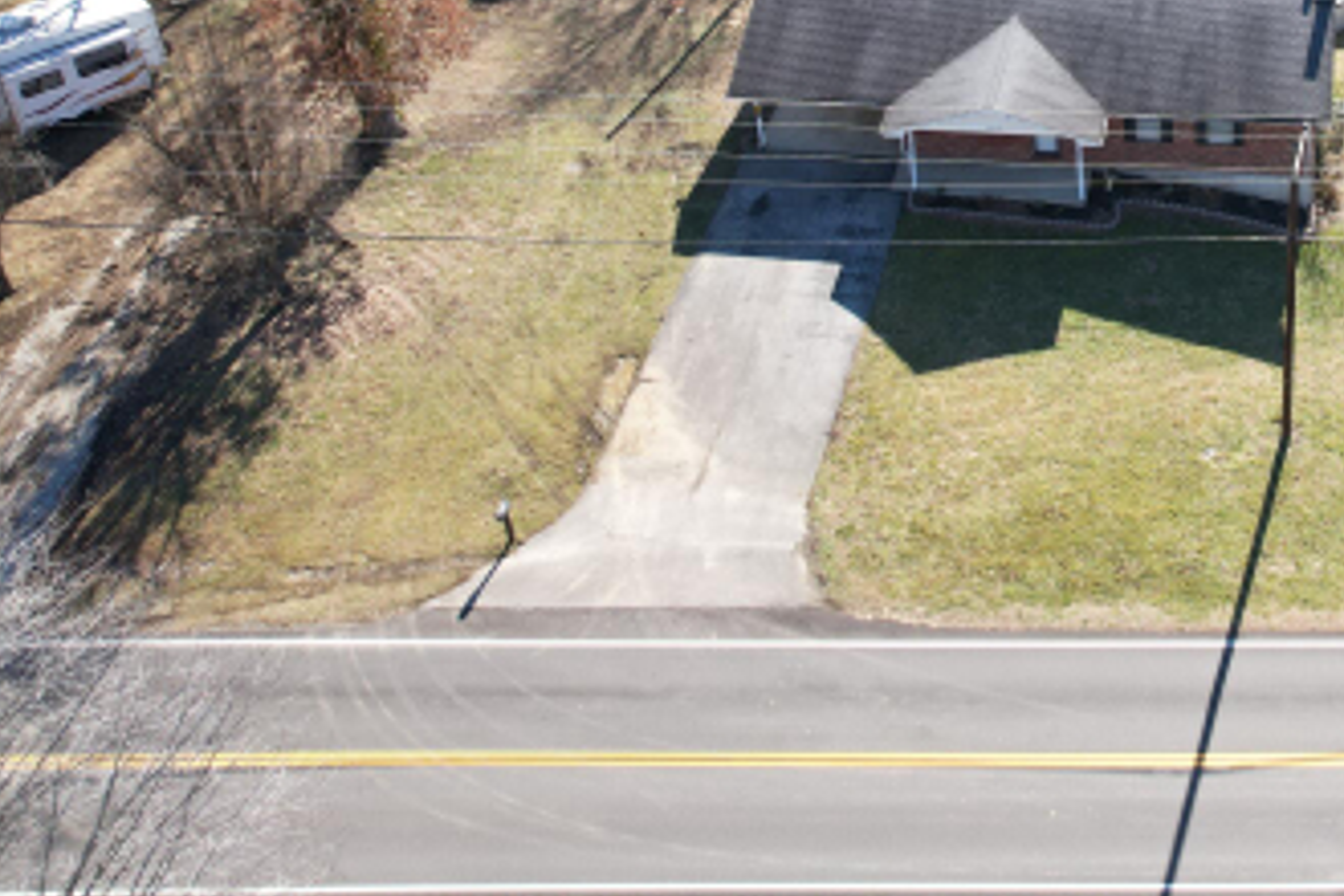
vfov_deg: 25.2
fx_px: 1867
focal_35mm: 50
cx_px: 1218
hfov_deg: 37.0
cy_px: -77
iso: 100
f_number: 2.8
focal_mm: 8.38
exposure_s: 1/60
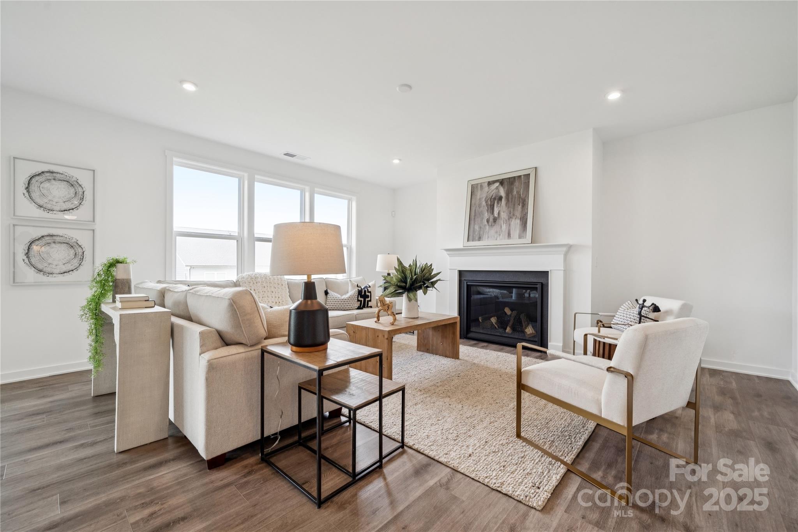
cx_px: 399
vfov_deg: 81.2
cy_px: 266
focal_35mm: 14
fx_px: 310
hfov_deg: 104.3
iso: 160
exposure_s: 1/40
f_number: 7.1
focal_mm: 14
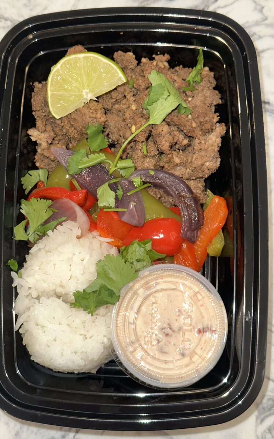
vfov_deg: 39.6
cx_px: 121
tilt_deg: -79.5
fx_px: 609
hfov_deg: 25.3
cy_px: 220
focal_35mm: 51
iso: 64
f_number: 1.78
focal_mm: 6.86
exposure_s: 1/49
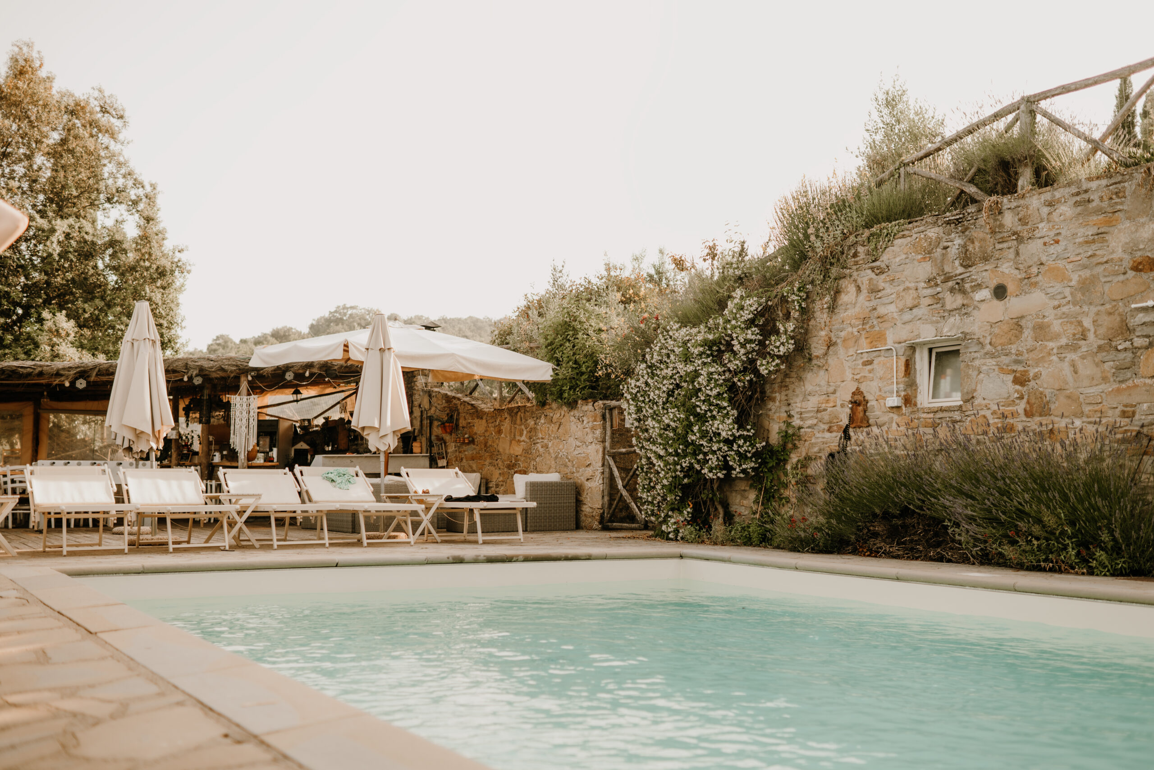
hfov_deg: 54.4
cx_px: 577
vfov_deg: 37.9
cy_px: 385
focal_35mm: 35
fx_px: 1122
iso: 200
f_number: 2.2
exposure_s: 1/1000
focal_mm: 35
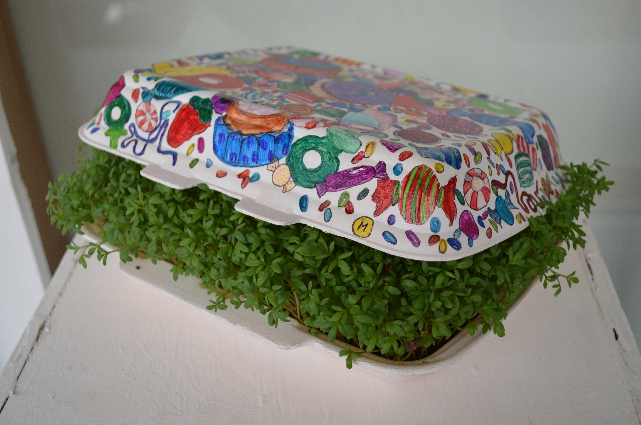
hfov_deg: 45.0
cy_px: 212
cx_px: 320
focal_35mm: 44
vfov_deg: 30.7
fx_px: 773
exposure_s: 1/60
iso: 800
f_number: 4.5
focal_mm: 29
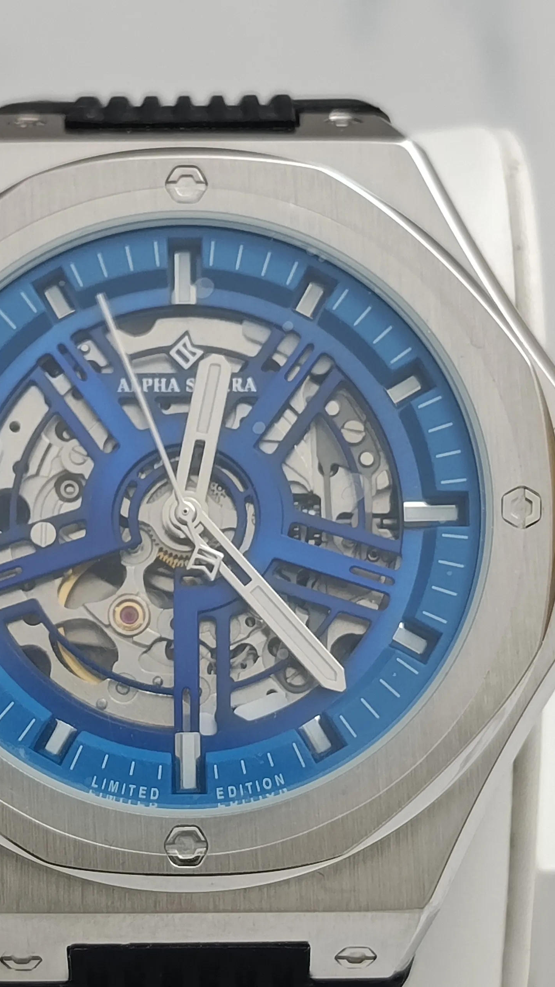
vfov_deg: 25.9
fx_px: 2145
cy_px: 557
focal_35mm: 82
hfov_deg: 14.7
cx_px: 201
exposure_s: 1/100
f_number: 1.7
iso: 444
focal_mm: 5.24
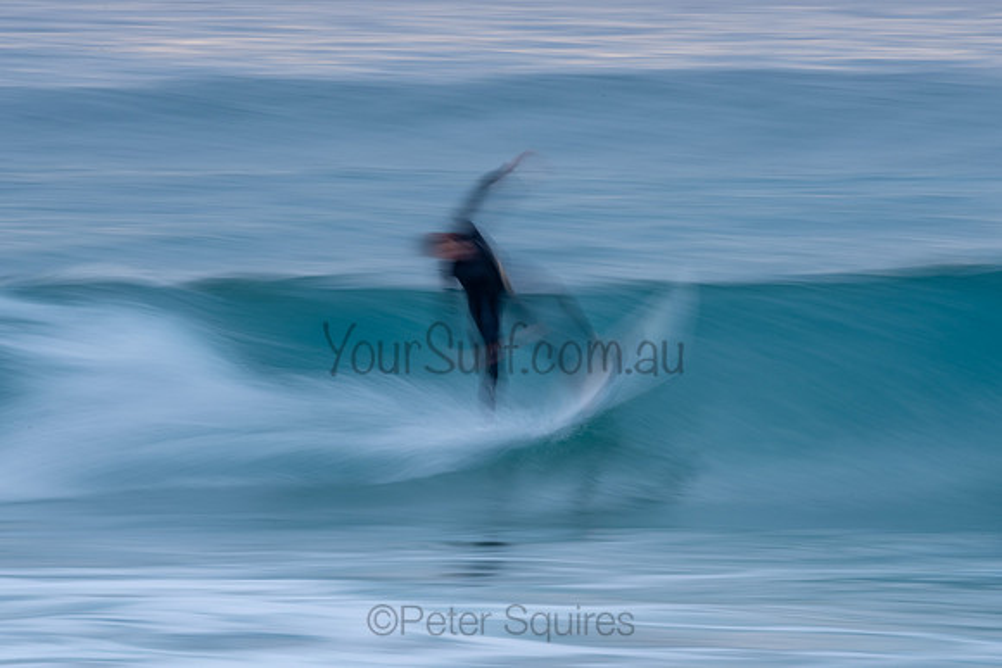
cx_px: 502
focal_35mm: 613
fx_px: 17069
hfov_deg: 3.4
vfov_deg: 2.2
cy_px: 339
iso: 64
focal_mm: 500
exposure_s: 1/6
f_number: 22
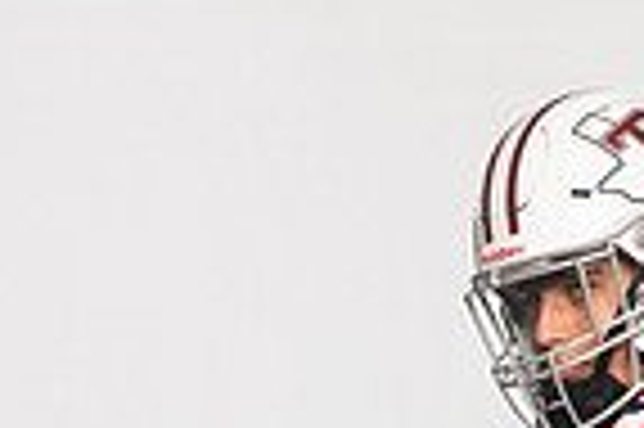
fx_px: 2698
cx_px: 621
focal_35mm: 151
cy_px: 991
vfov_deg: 8.4
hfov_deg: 13.4
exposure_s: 1/200
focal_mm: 48
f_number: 6.3
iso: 500
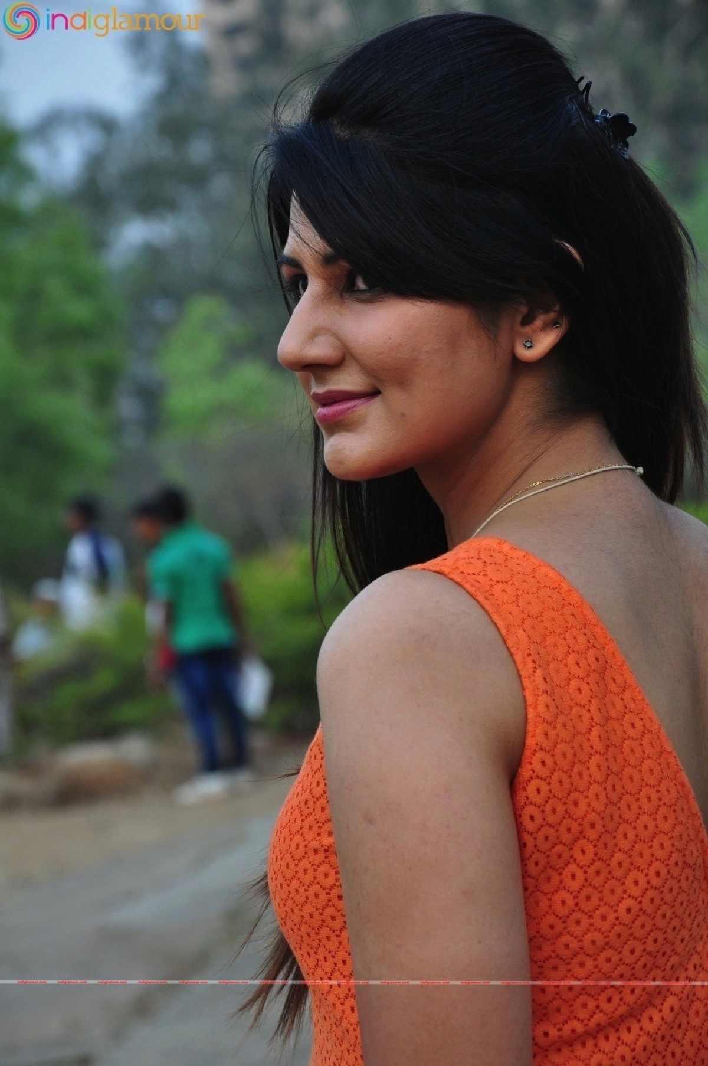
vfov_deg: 13.1
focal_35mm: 158
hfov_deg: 8.7
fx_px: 4657
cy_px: 533
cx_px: 354
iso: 450
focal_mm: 105
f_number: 5.6
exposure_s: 1/80
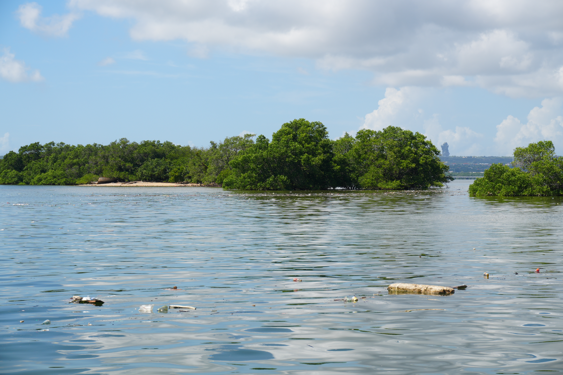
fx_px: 1172
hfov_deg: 27.0
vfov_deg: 18.2
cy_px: 188
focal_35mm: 75
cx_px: 282
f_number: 11
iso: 100
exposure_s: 1/160
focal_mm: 50
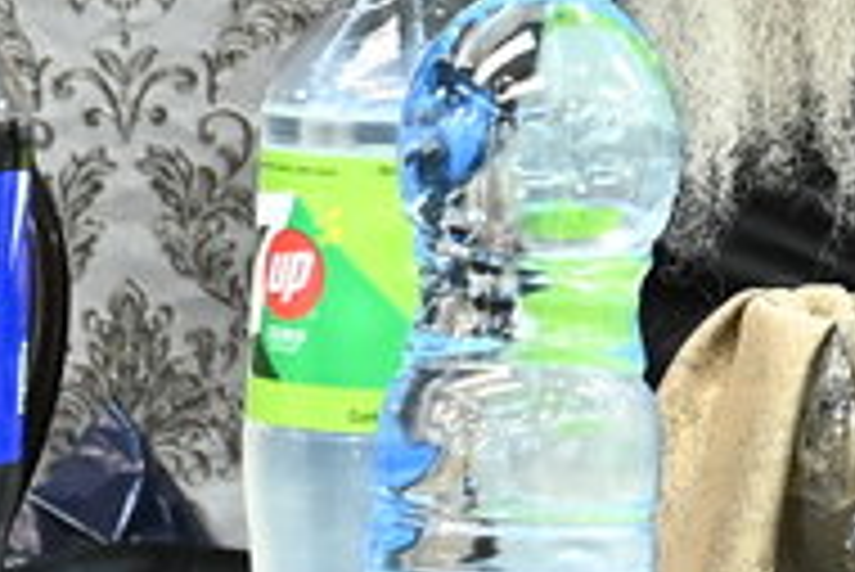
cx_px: 1260
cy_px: -439
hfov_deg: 7.2
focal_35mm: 280
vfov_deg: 4.9
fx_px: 6655
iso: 2000
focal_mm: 38
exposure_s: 1/125
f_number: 5.6
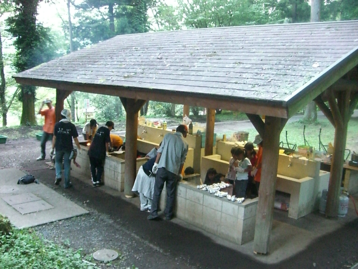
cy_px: 134
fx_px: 393
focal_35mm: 38
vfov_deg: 37.7
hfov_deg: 49.0
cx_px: 179
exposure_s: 1/20
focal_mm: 6.2
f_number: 2.7
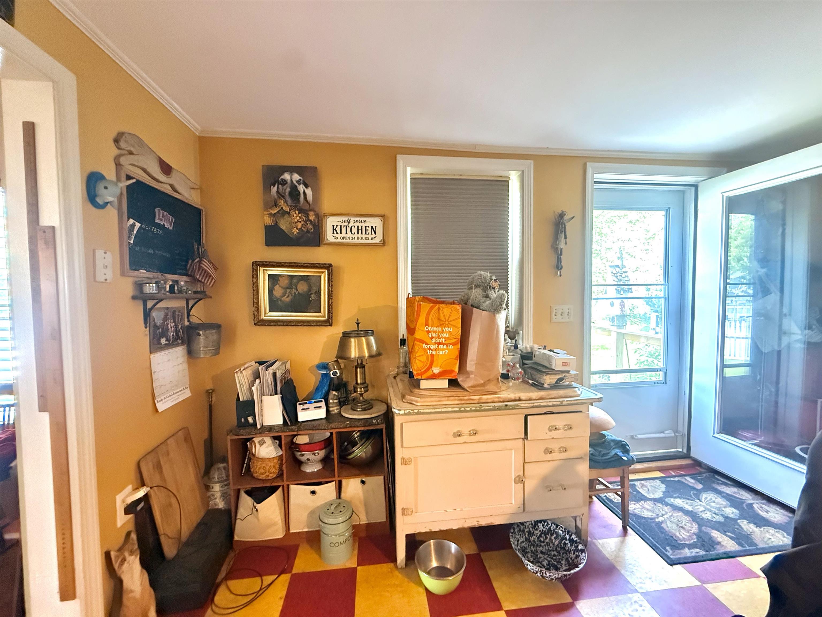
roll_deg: +0.9
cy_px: 308
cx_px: 411
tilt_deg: -1.6
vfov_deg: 85.7
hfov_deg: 102.1
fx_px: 332
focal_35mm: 14
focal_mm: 2.22
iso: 1000
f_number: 2.2
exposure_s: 1/60
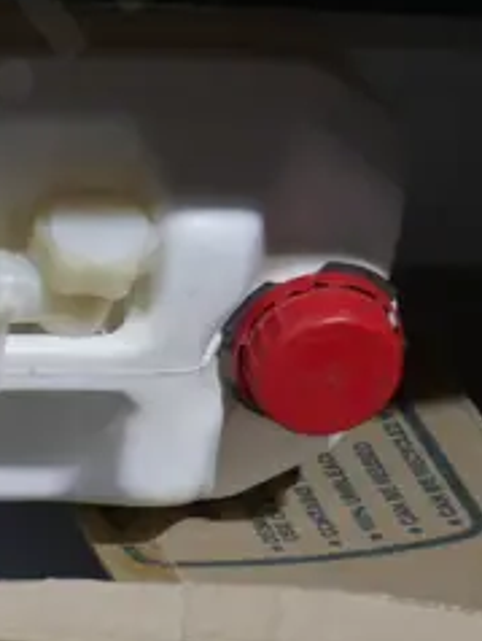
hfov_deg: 7.7
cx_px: -889
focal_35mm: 172
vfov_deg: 11.3
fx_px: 3188
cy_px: 700
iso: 400
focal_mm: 20
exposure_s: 1/60
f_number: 4.5
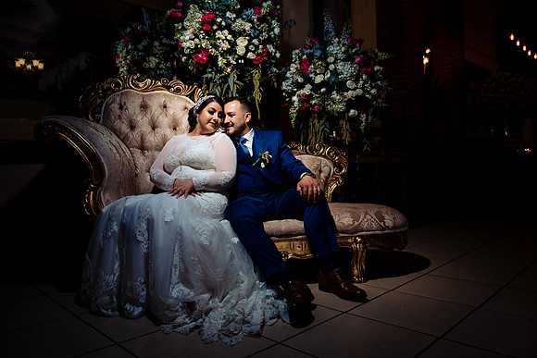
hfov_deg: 69.9
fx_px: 384
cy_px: 171
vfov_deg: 50.0
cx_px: 269
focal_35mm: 26
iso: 1250
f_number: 7.1
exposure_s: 1/160
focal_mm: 24
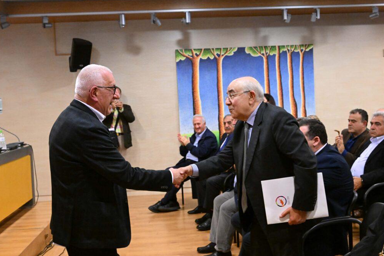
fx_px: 459
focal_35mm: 43
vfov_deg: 31.2
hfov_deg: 45.4
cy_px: 128
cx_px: 194
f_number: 5.6
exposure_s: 1/200
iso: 12800
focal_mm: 42
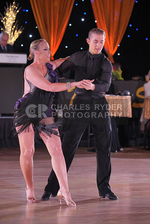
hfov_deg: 11.2
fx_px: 768
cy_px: 112
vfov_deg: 16.6
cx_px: 75
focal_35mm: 123
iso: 2500
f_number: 4
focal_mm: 123
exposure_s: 1/400
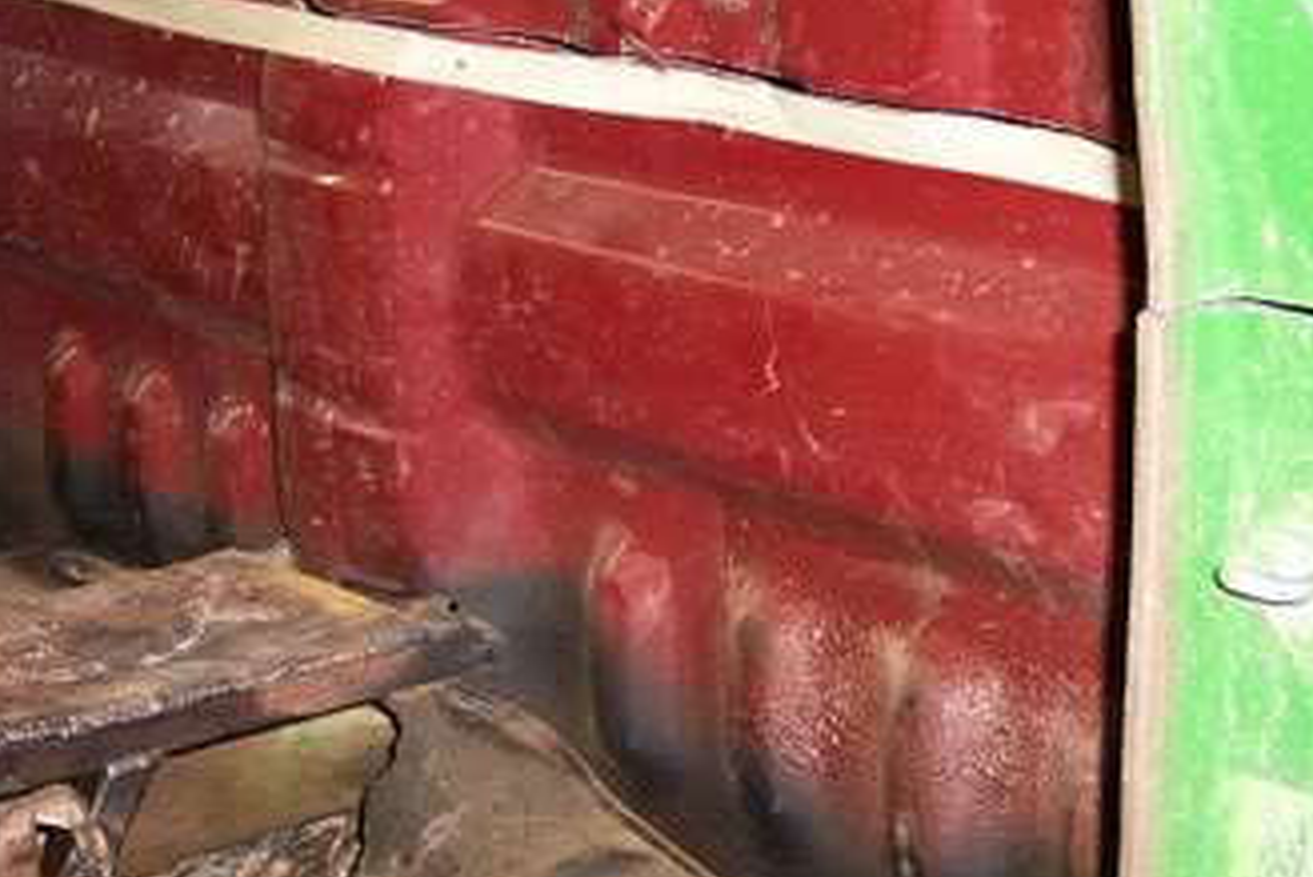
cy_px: 236
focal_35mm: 79
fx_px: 2882
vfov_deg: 17.2
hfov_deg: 25.6
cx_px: 747
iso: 100
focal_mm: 8
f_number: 2.8
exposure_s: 1/60
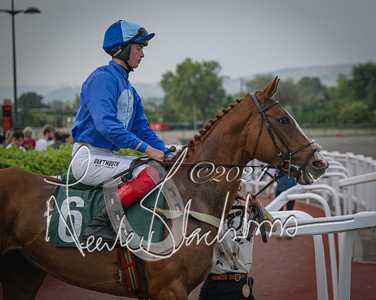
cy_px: 169
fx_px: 1600
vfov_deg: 10.7
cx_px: 290
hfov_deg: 13.4
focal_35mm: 144
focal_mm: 98
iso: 400
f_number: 4
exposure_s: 1/1600
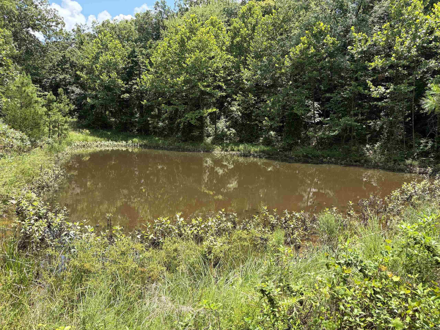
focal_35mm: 26
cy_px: 165
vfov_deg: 53.1
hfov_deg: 67.3
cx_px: 220
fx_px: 330
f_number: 1.6
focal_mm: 5.96
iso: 50
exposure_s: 1/933
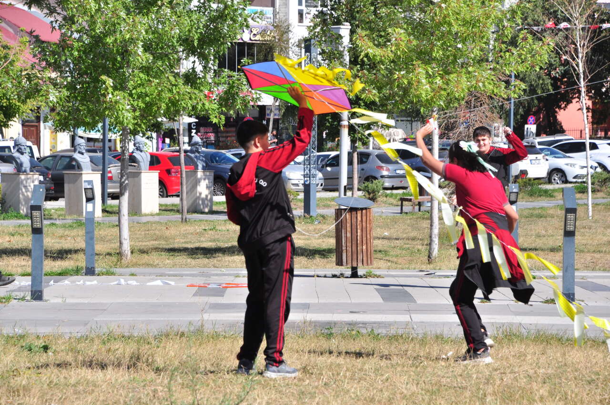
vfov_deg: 9.1
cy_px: 202
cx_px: 305
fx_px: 2538
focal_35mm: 150
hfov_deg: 13.7
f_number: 9
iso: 400
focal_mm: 100
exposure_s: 1/1250
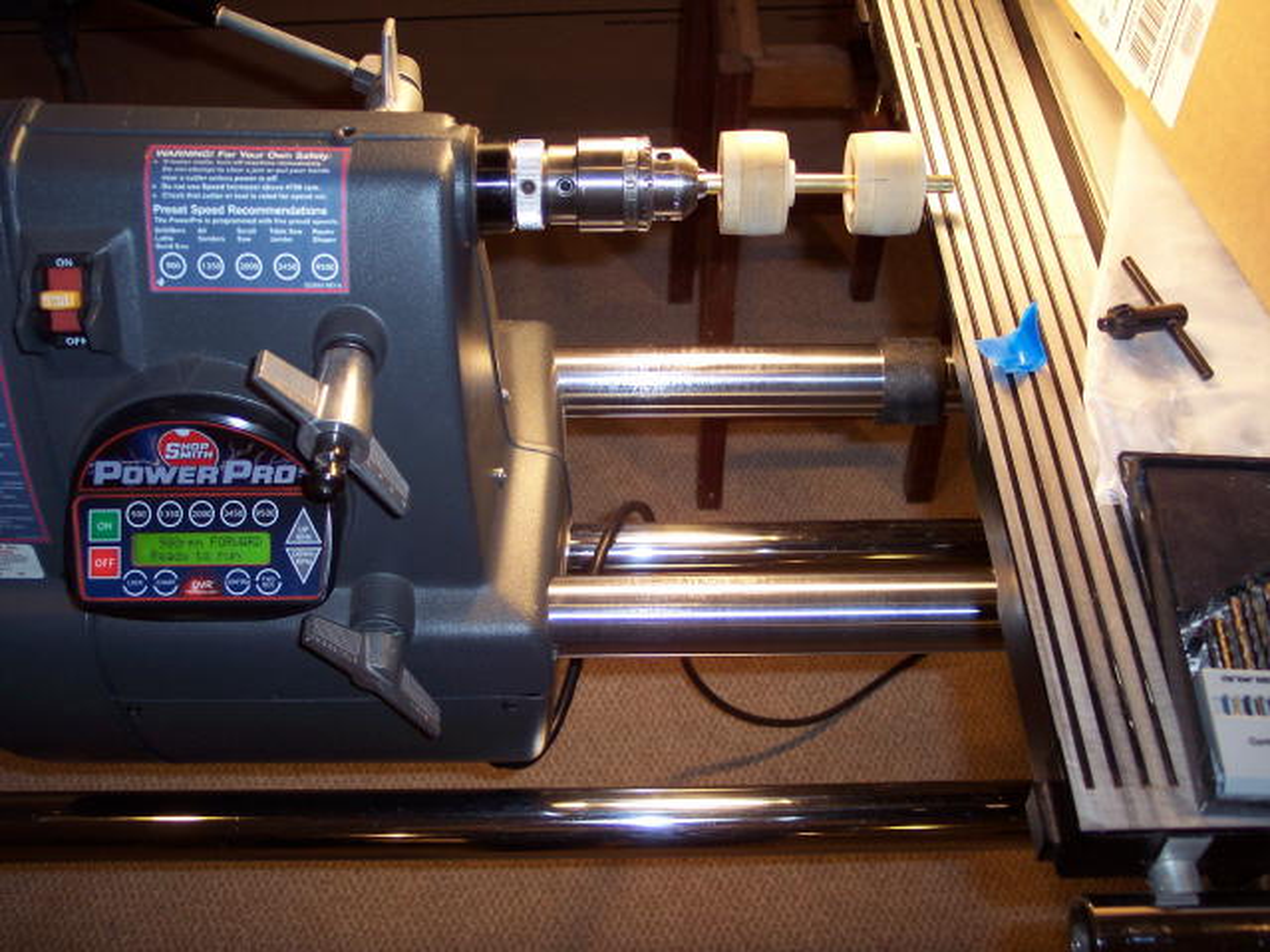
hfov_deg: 49.0
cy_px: 476
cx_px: 635
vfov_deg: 37.7
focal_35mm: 38
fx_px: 1394
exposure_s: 1/30
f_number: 2.8
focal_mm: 8
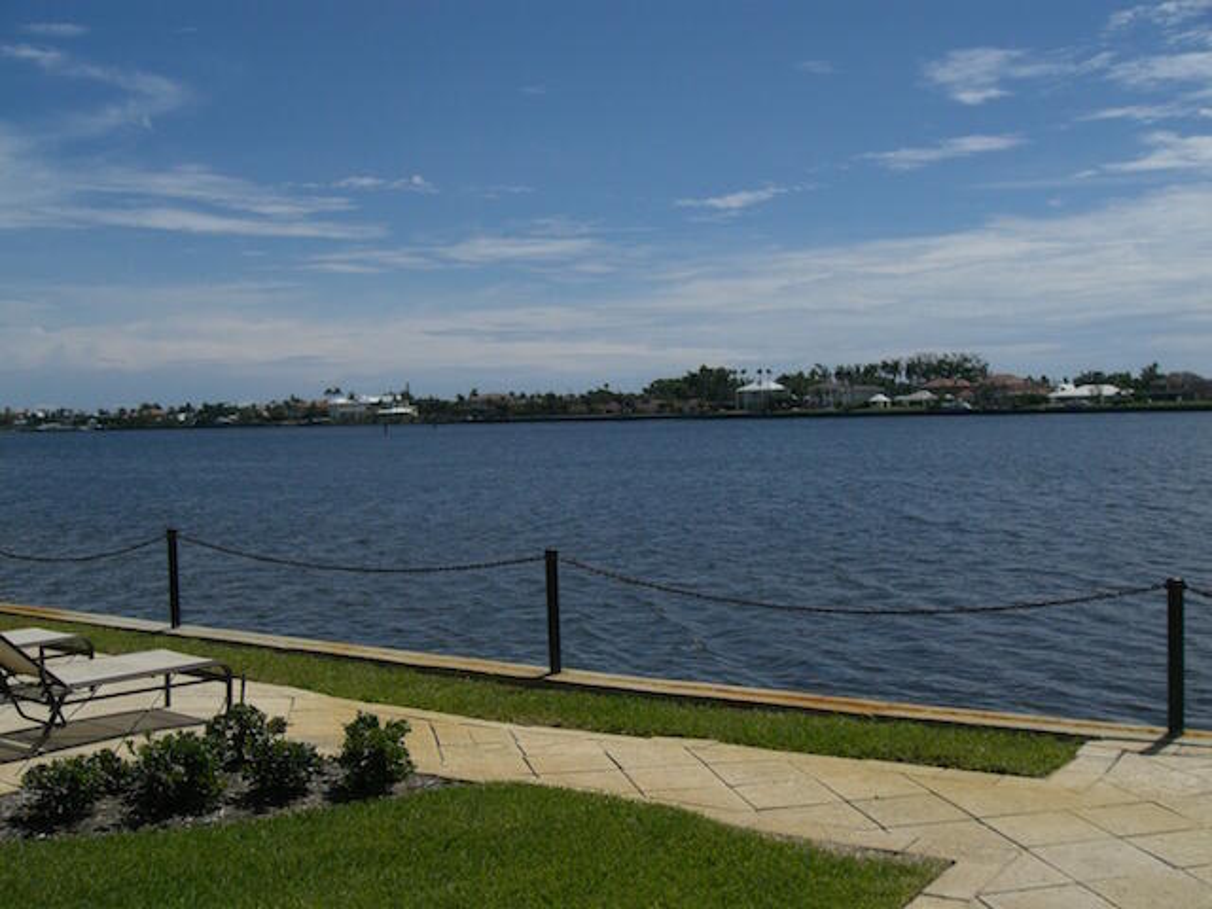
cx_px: 606
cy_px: 454
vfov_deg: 37.7
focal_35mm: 38
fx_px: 1330
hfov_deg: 49.0
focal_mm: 6.3
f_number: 4.4
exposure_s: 1/2000
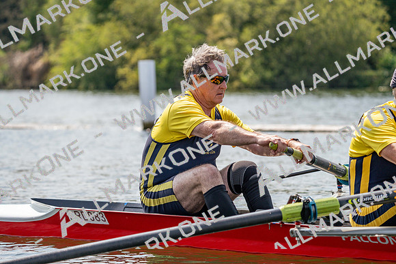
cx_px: 198
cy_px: 132
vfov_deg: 6.9
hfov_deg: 10.3
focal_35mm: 200
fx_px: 2200
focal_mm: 200
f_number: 5.6
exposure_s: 1/1600
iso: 250
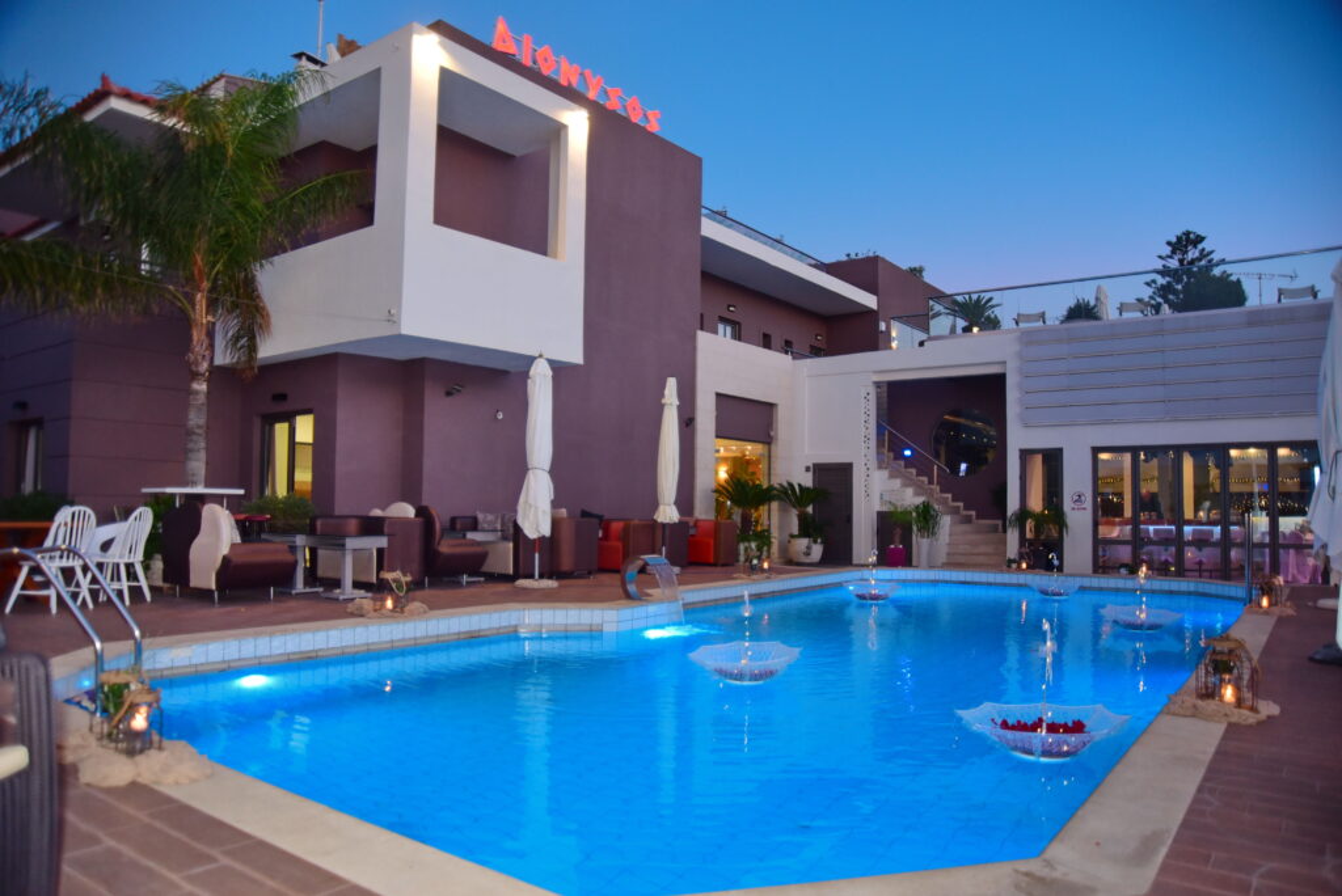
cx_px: 671
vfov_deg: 53.2
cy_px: 448
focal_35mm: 24
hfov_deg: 73.7
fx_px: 895
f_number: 3.5
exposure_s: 1/60
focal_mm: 24
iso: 1250
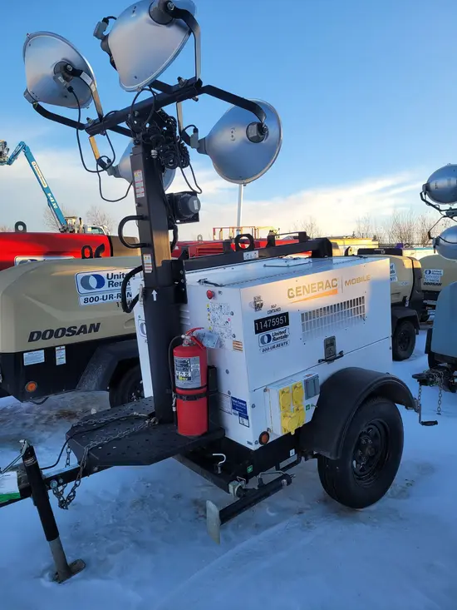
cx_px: 228
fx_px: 458
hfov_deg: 53.1
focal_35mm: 26
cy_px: 305
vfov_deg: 67.3
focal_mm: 5.4
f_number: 1.8
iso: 40
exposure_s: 1/457
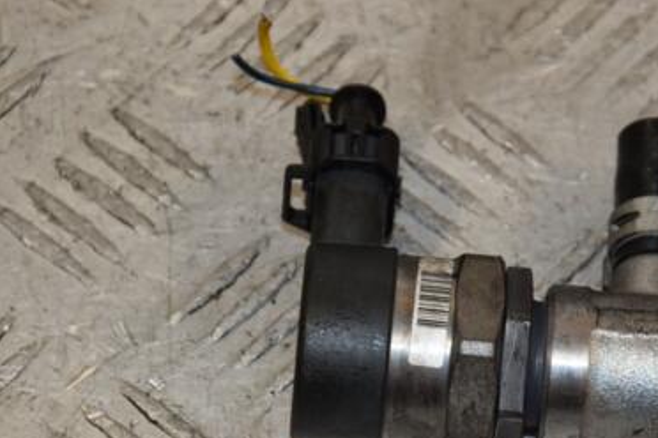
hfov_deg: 8.1
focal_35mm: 254
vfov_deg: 5.4
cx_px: 442
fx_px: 4639
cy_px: 323
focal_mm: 105
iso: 800
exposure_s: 1/200
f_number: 7.1
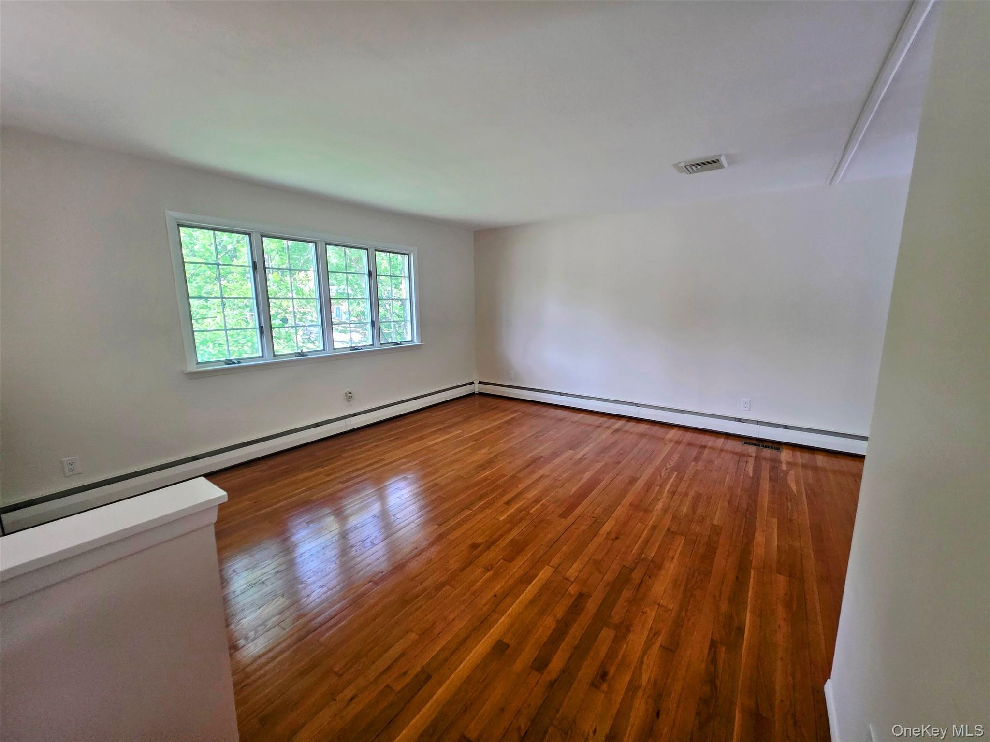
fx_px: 372
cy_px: 371
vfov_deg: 89.9
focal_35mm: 13
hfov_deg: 106.2
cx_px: 495
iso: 160
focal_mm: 2.2
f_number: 1.9
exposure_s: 1/120
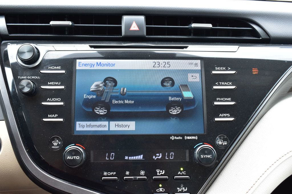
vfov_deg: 34.2
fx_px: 316
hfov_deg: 49.6
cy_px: 97
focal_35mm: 39
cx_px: 146
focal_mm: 26
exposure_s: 1/50
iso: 400
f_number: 8
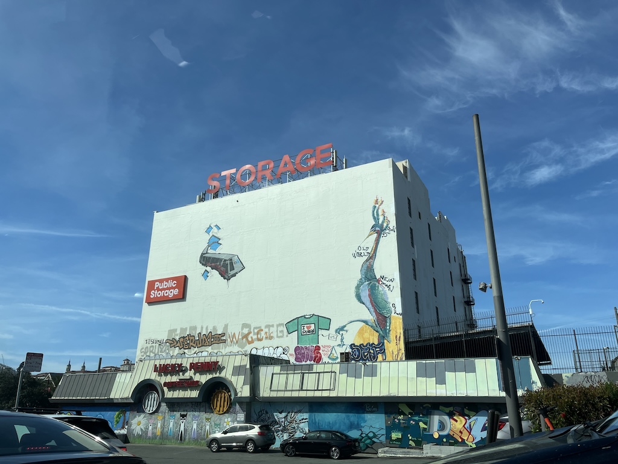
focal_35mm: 26
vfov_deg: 53.1
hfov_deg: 67.3
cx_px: 309
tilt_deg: +18.8
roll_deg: -0.7
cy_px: 232
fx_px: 464
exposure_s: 1/4651
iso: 50
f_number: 1.6
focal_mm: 5.1
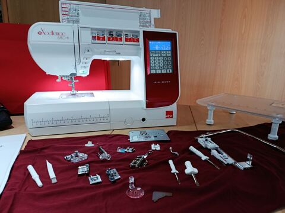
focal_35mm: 24
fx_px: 198
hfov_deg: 71.6
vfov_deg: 56.8
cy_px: 106
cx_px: 142
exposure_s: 1/50
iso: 870
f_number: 1.7
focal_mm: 5.24
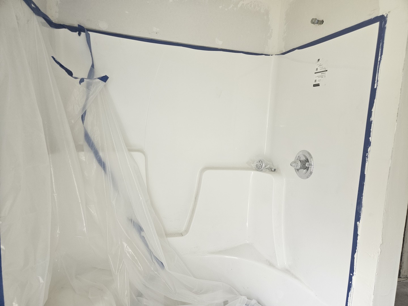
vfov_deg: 58.9
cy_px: 153
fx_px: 271
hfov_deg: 73.9
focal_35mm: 23
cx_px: 204
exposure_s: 1/359
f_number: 1.8
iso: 320
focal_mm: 5.4
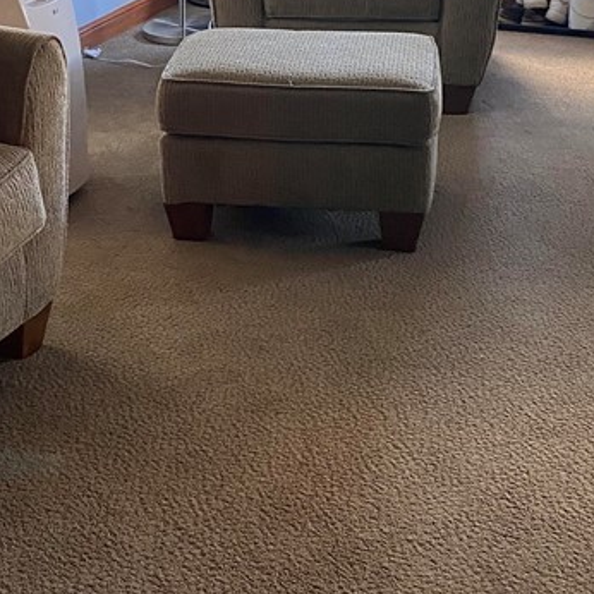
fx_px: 1320
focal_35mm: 68
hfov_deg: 25.2
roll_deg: +0.9
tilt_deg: -14.0
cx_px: 204
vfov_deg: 24.6
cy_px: 57
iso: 160
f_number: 1.8
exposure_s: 1/60
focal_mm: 4.25
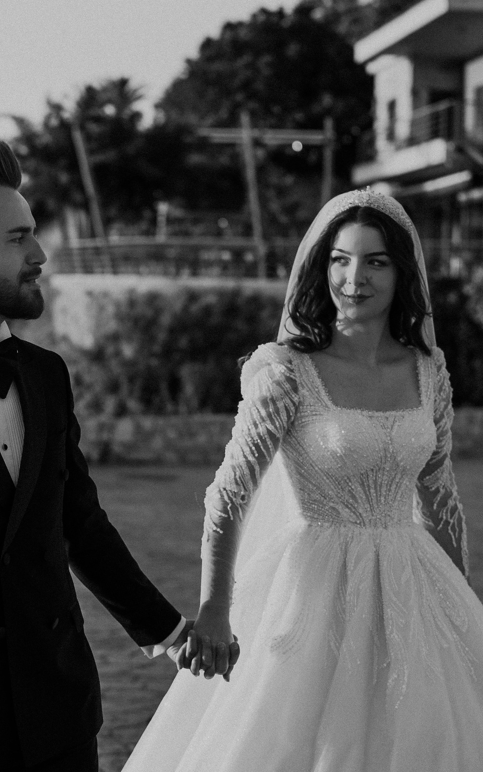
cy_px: 384
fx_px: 1642
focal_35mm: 78
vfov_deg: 26.5
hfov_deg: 16.7
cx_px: 140
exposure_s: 1/1000
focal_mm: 35
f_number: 1.8
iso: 100
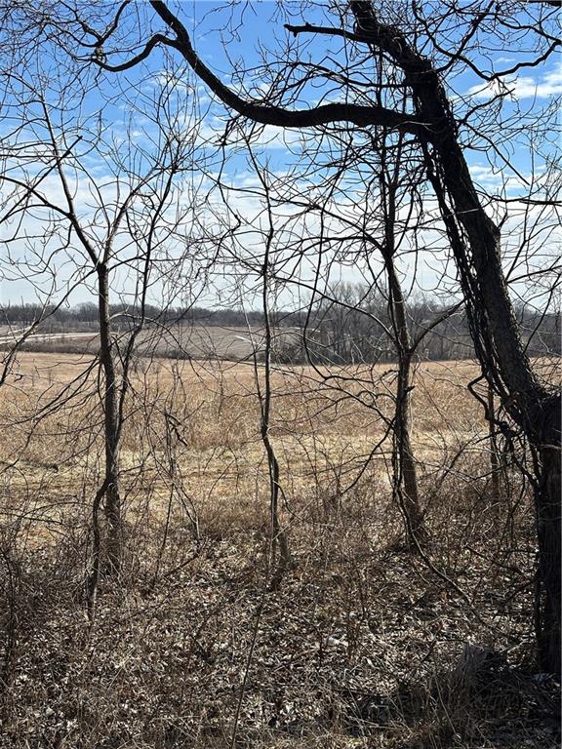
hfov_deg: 30.3
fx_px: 1039
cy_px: 374
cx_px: 281
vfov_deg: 39.7
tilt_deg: +0.5
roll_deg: -0.4
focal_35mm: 48
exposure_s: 1/4785
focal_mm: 6.86
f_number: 1.78
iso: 64
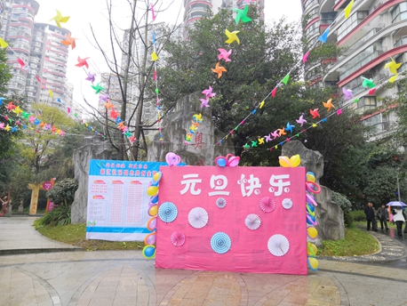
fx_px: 318
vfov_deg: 51.4
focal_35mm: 27
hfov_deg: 65.3
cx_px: 204
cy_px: 153
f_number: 1.8
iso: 64
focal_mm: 3.95
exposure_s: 1/50
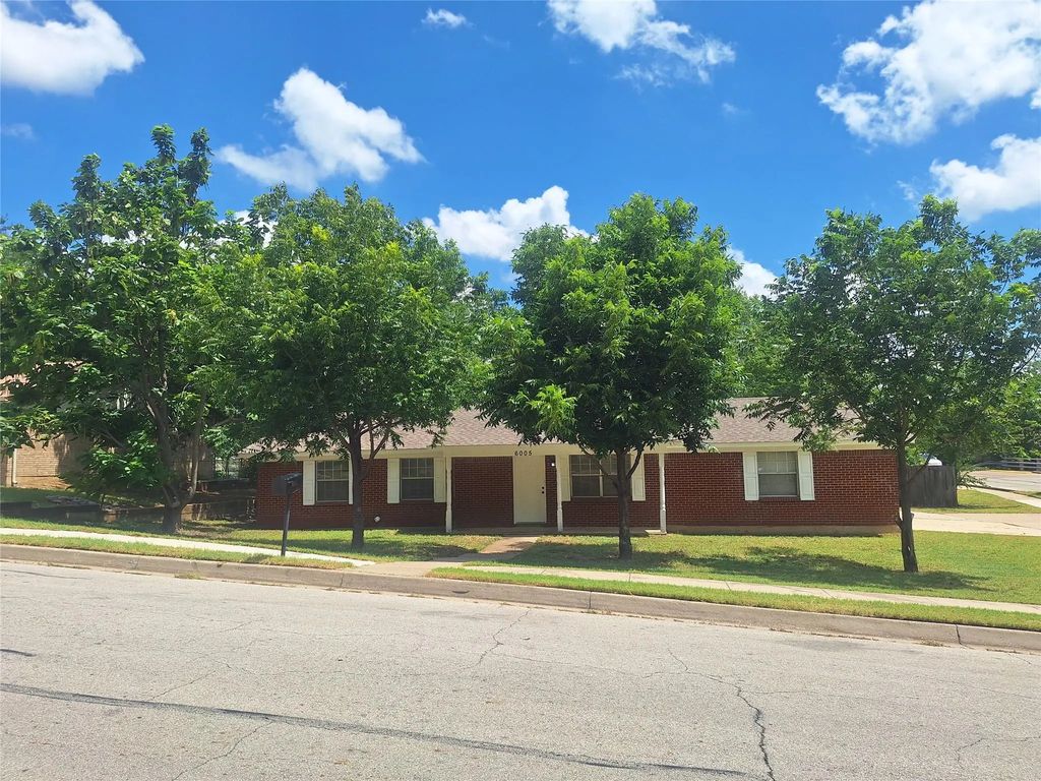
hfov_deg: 73.9
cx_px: 520
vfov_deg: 58.9
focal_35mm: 23
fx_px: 692
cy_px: 390
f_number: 1.8
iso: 40
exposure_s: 1/3509
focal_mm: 5.54
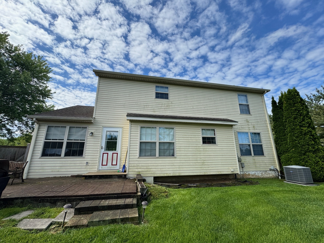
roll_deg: -1.2
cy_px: 122
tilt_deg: +13.3
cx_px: 162
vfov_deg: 85.7
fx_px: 131
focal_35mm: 14
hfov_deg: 102.1
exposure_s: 1/1256
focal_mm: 2.22
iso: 50
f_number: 2.2
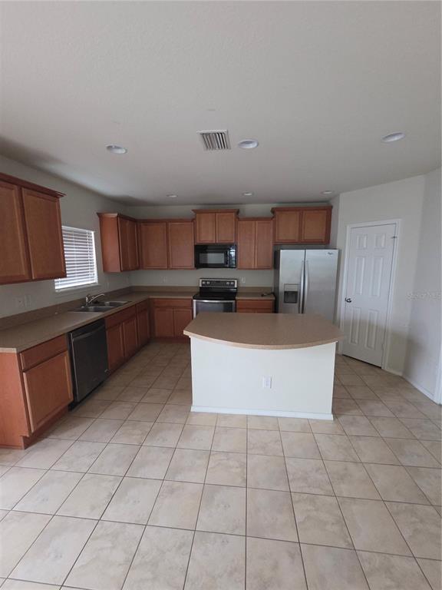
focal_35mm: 13
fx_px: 221
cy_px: 295
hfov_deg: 89.9
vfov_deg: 106.2
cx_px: 221
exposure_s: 1/60
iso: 1250
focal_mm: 2.2
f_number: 2.2
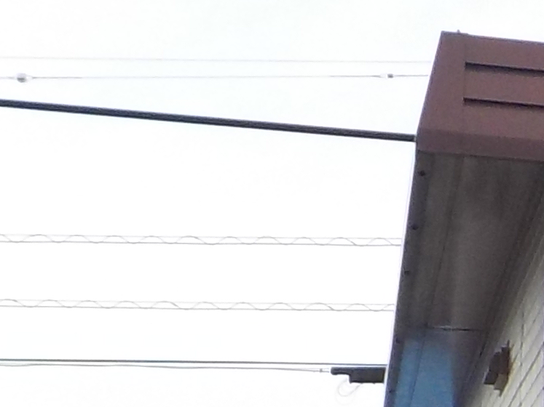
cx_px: 1225
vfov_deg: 8.6
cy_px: 712
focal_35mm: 167
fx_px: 2624
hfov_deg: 10.5
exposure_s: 1/400
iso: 125
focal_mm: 4.1
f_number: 3.3
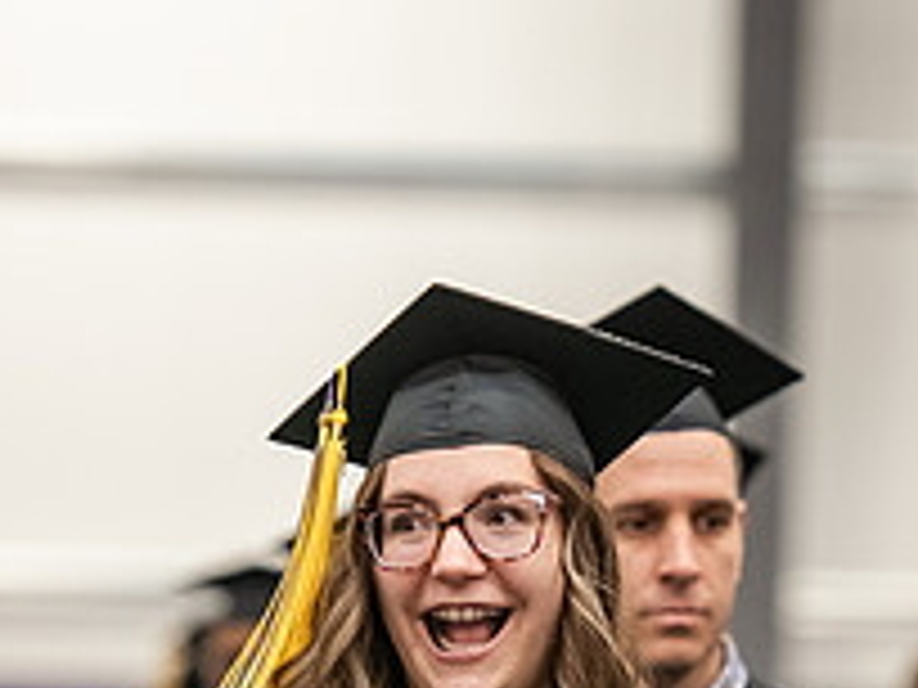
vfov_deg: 3.9
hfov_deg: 5.2
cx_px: 634
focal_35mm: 382
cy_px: 722
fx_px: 10130
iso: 2500
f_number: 3.2
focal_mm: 140
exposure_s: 1/200
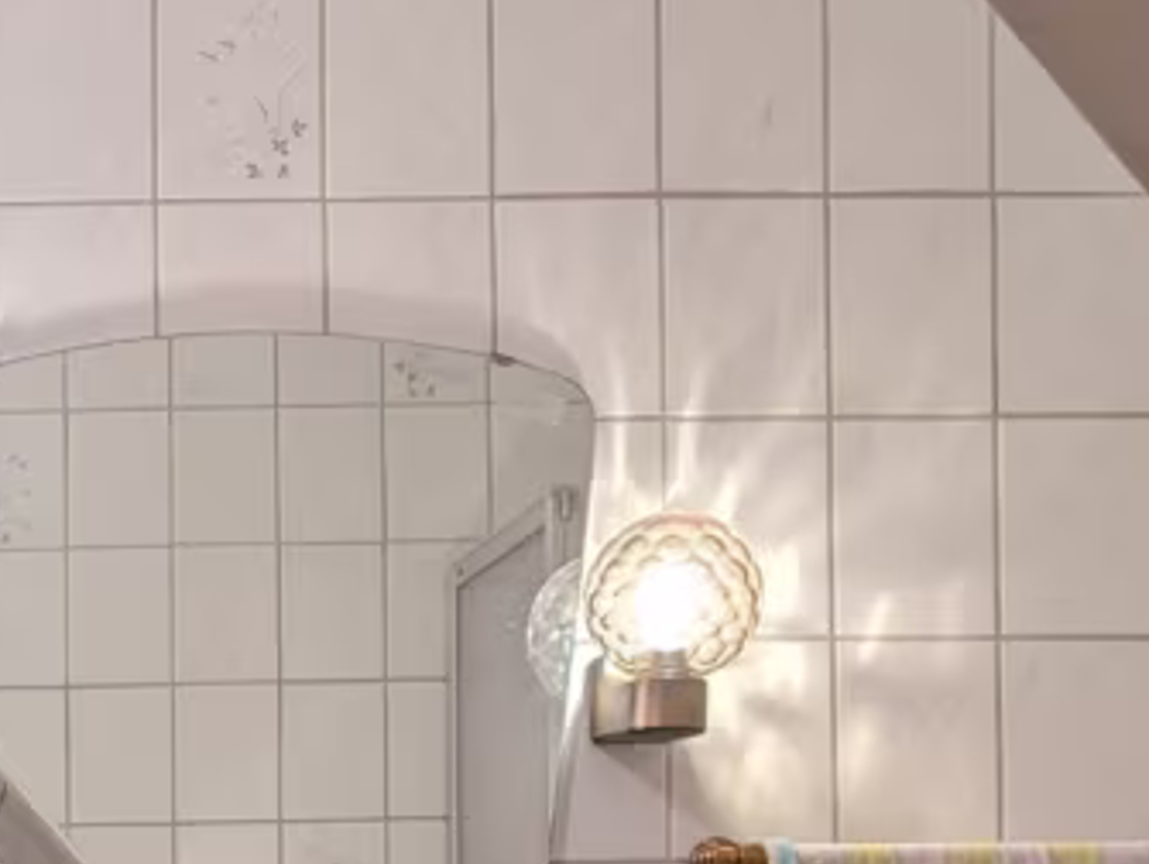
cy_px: 1097
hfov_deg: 20.8
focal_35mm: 86
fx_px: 2858
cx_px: -326
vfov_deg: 16.3
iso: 64
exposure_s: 1/90
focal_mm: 6.9
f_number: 1.68
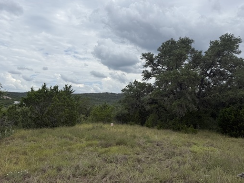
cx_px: 116
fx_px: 211
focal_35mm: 30
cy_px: 95
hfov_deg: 59.9
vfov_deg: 46.8
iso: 80
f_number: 1.78
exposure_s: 1/6173
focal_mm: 6.76
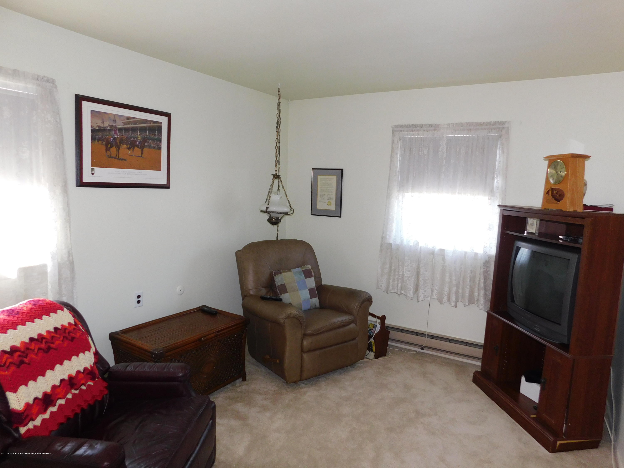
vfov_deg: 58.9
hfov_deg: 73.9
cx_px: 312
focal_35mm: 23
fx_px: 415
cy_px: 234
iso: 200
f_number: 3
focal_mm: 4
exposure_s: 1/30
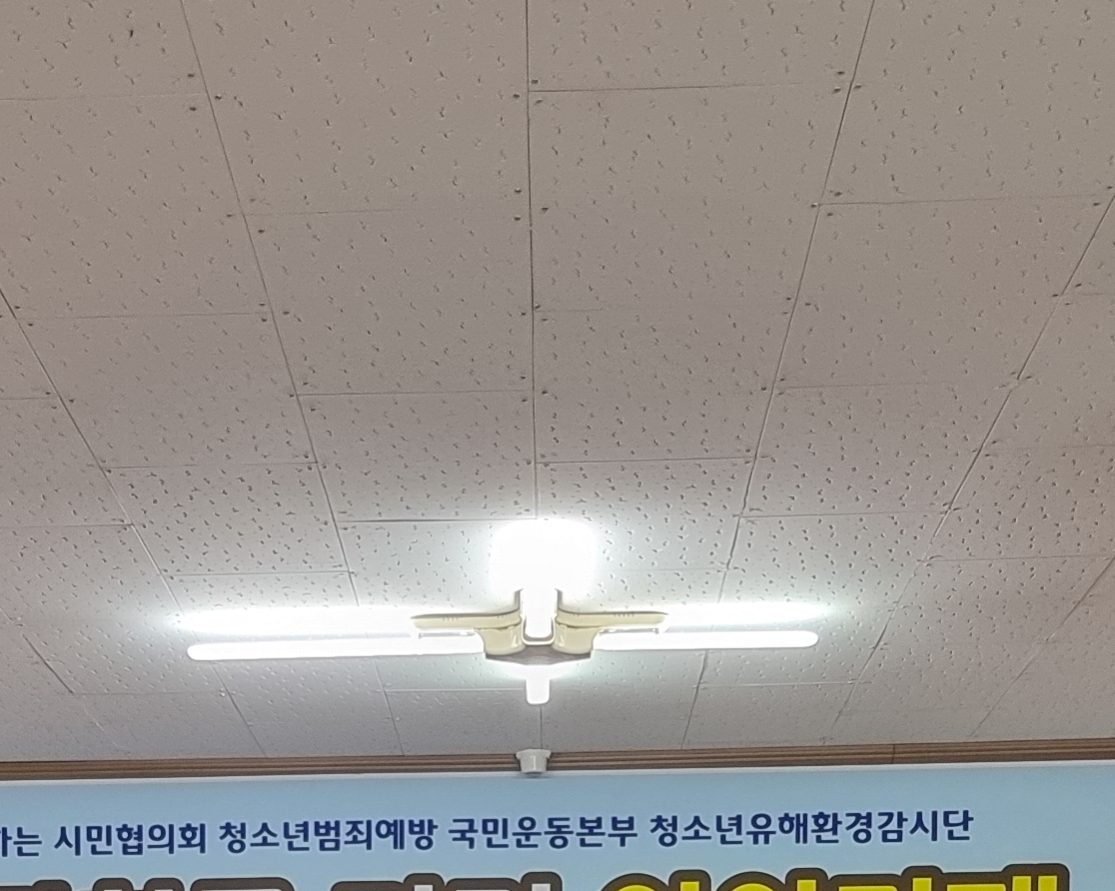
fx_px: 2771
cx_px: 349
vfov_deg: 17.1
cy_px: 1195
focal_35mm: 84
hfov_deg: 22.6
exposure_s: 1/120
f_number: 1.8
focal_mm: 6.7
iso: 250
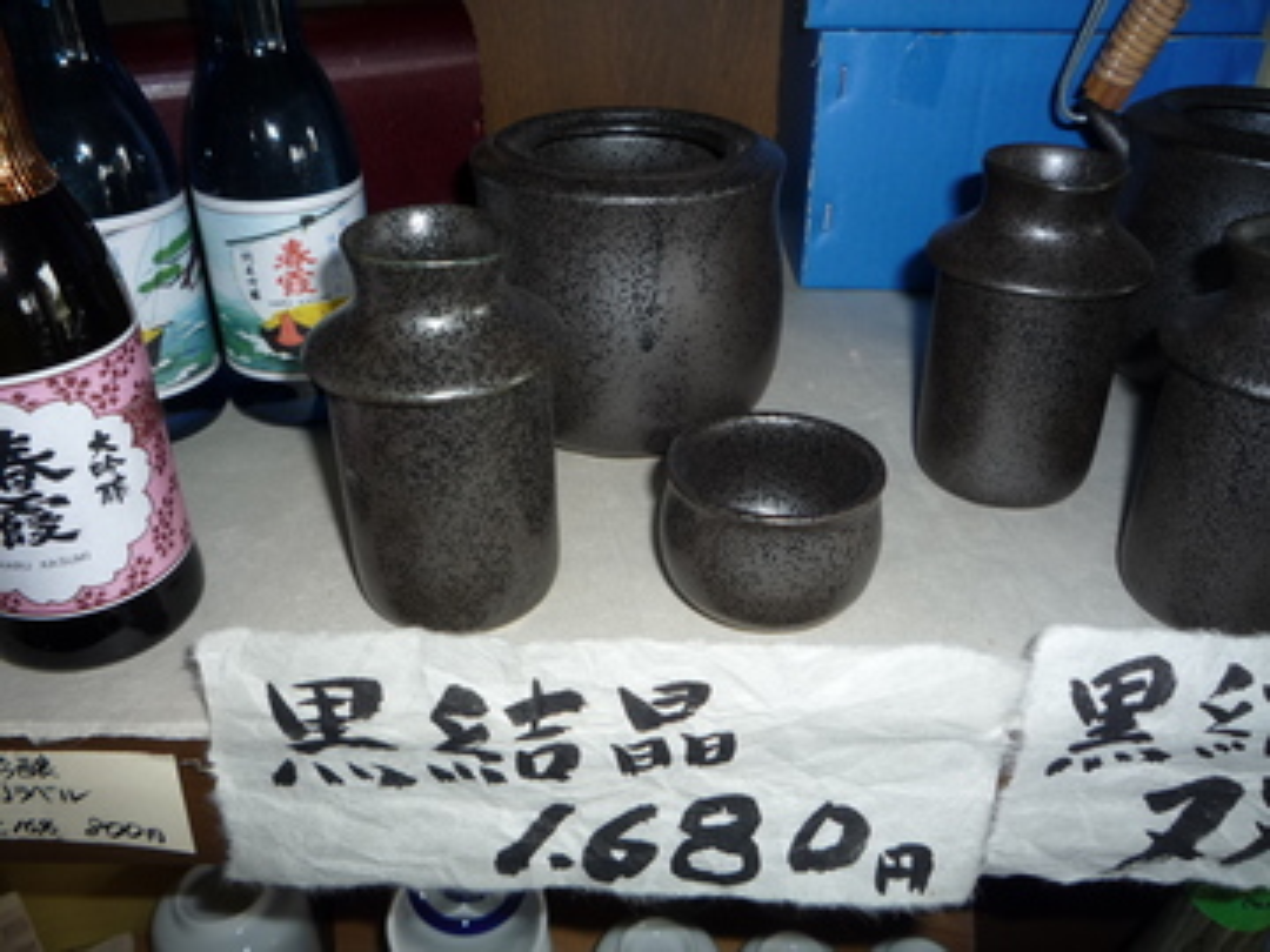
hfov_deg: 60.0
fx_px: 1101
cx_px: 635
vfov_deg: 46.8
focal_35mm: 30
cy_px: 476
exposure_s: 1/30
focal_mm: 5.2
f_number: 4
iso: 100
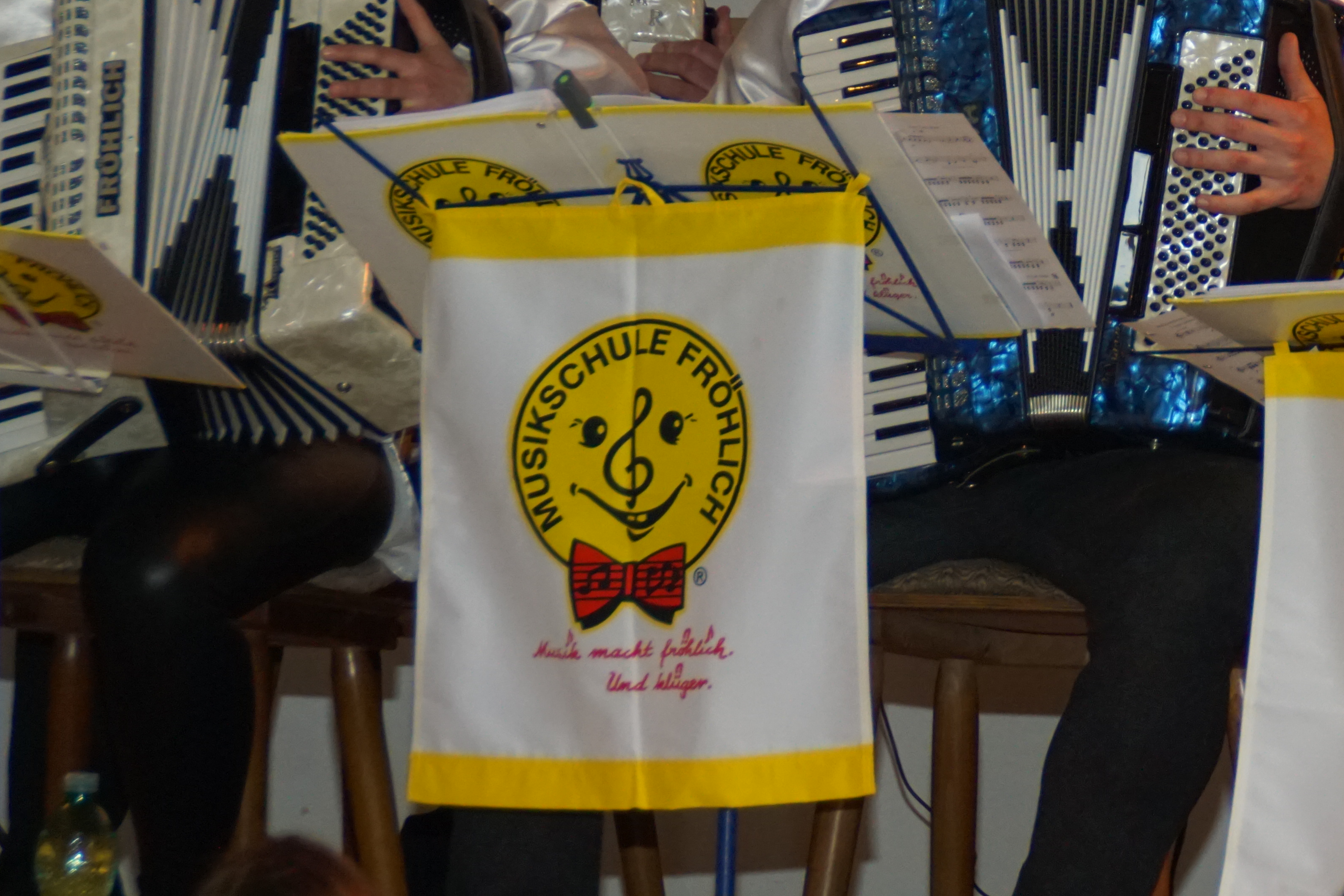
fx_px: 15792
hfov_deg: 4.9
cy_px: 56
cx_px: 1124
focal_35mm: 423
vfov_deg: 3.2
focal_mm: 150
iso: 1000
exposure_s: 1/60
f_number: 6.3
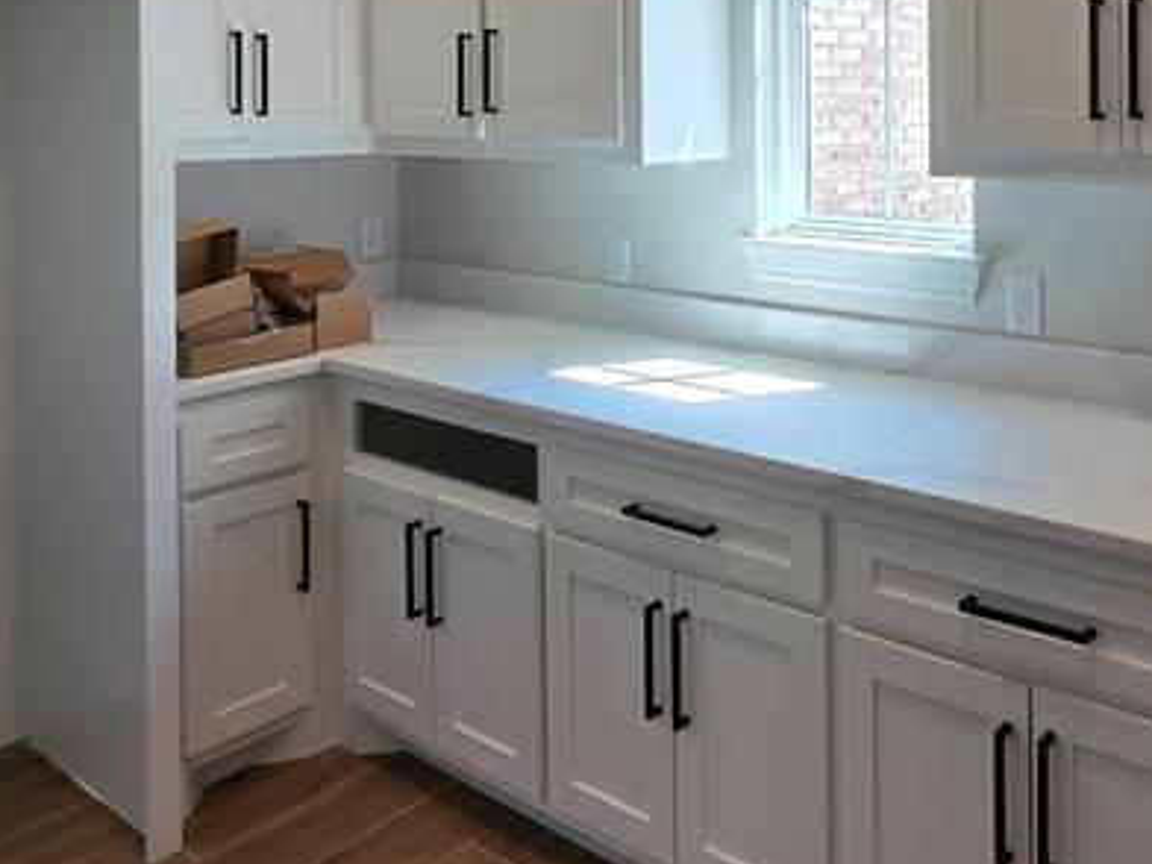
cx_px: 814
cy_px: 100
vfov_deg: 39.1
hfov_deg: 52.4
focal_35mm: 34
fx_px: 1131
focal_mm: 2.2
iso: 32
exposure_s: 1/120
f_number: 1.9
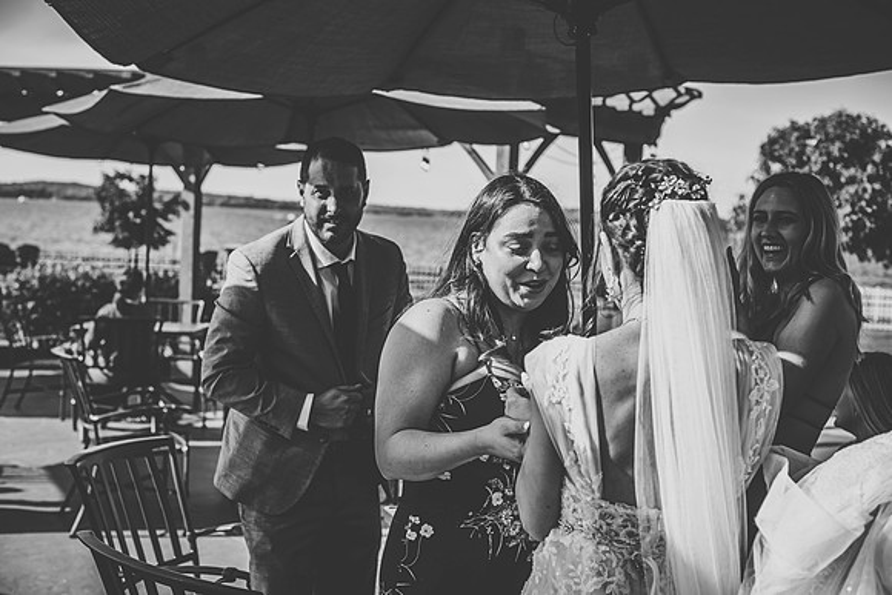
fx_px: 1239
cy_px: 298
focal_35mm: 50
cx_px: 446
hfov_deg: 39.6
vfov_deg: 27.0
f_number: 4
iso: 200
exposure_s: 1/1600
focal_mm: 50
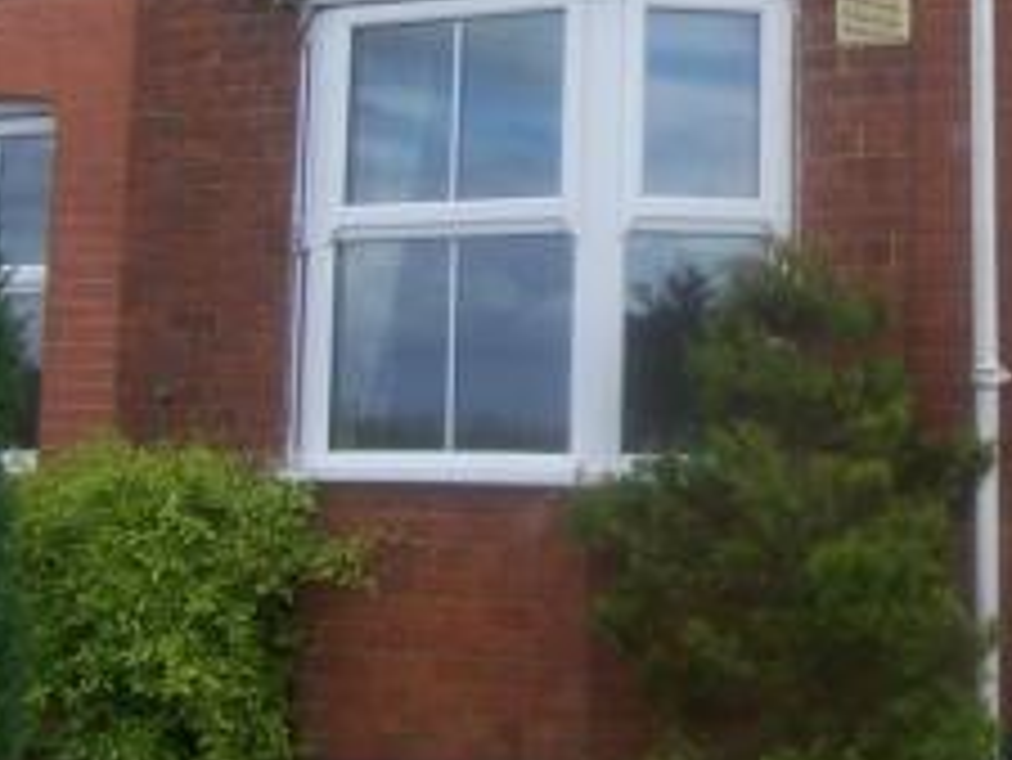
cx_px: 1064
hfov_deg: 21.3
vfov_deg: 16.3
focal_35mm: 88
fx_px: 2574
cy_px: -83
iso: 80
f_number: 5.6
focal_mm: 5.6
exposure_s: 1/250
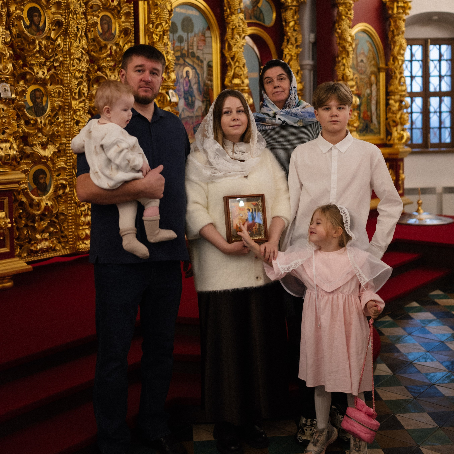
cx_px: 226
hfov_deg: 37.6
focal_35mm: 45
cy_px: 168
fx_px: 668
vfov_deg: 37.3
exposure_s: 1/320
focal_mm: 35
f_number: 1.8
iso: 800
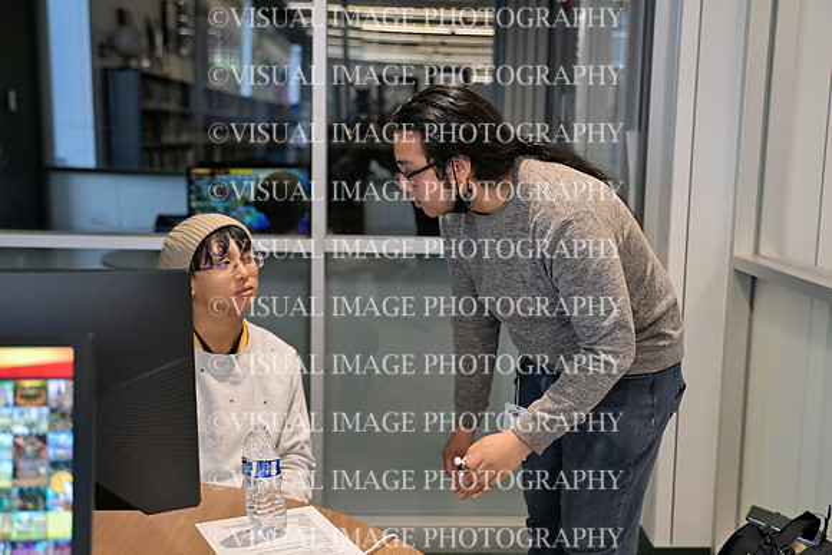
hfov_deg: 41.1
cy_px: 278
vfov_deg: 28.1
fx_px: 1110
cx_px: 416
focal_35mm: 48
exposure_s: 1/250
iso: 1600
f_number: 2.8
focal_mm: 48
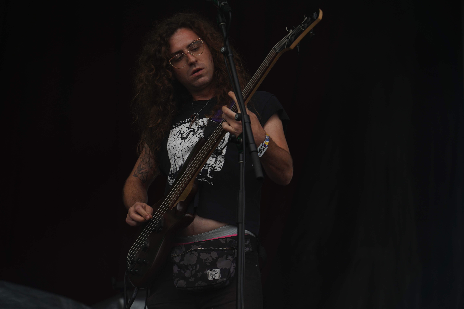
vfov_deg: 13.0
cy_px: 154
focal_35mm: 105
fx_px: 1353
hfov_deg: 19.5
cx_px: 232
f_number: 5.6
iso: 100
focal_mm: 105
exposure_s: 1/250
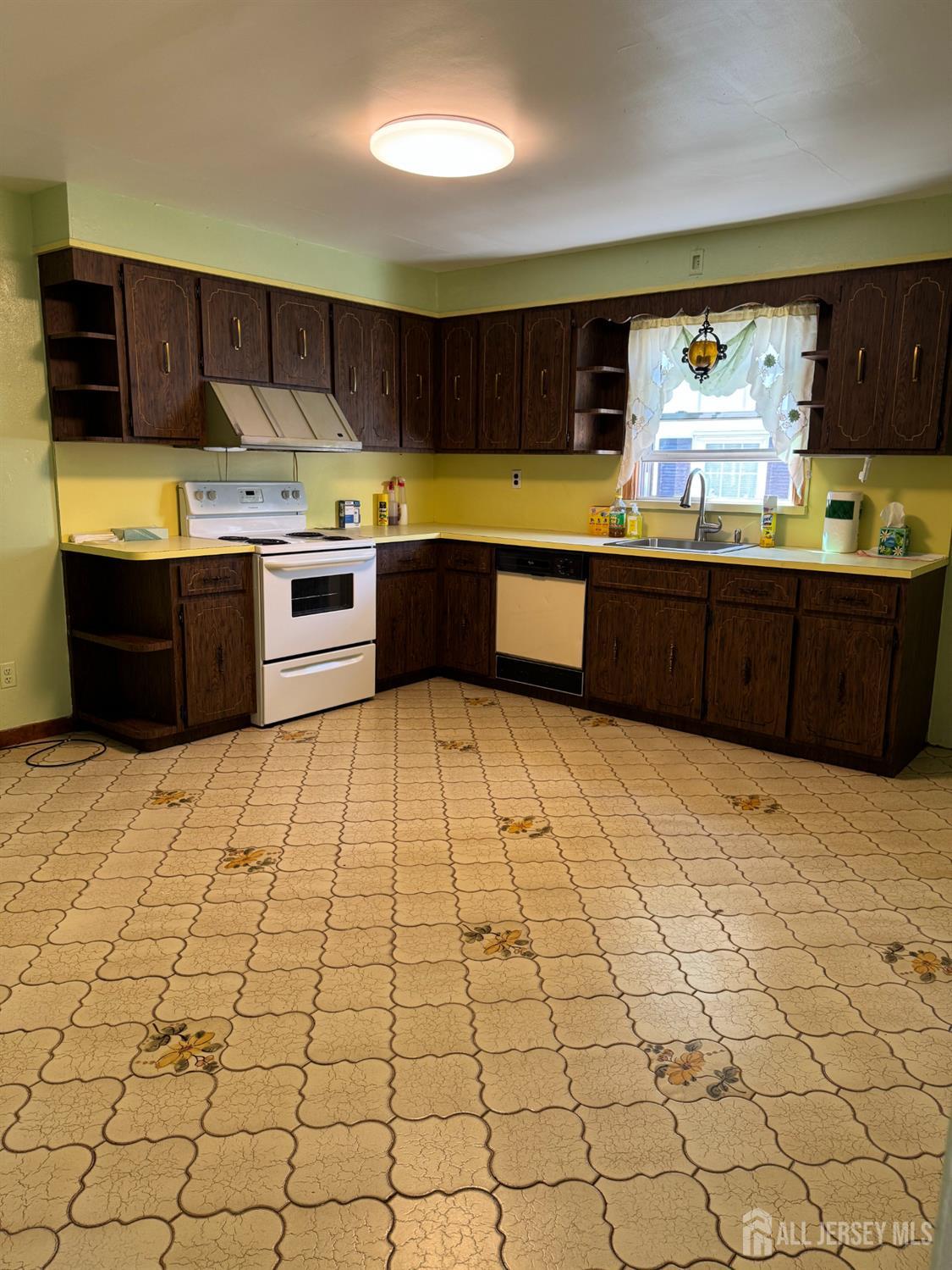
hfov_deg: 56.8
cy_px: 635
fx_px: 880
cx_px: 476
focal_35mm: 24
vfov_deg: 71.6
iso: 100
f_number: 1.78
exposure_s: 1/60
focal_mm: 6.76
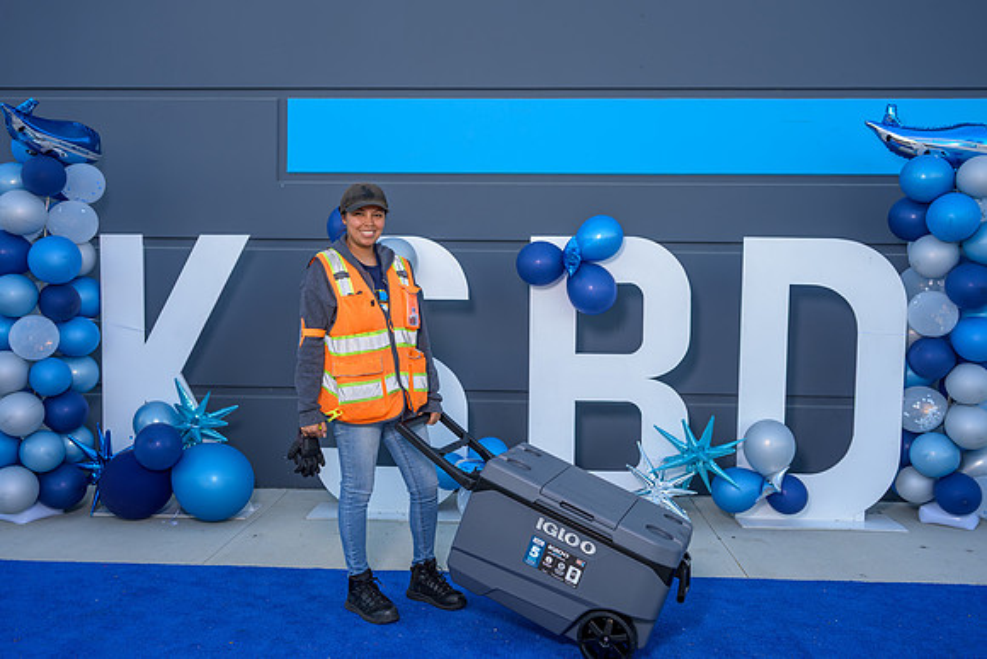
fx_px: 876
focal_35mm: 32
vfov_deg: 41.2
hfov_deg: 58.8
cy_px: 330
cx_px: 494
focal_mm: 31
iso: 100
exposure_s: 1/200
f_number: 4
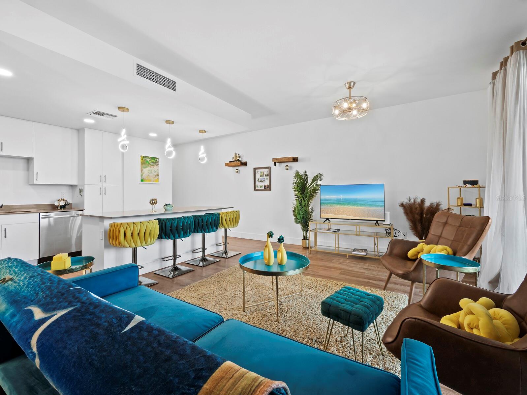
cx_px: 264
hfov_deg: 102.0
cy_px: 198
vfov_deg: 85.7
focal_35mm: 14
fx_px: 213
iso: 400
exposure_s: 1/2
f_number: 11
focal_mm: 7
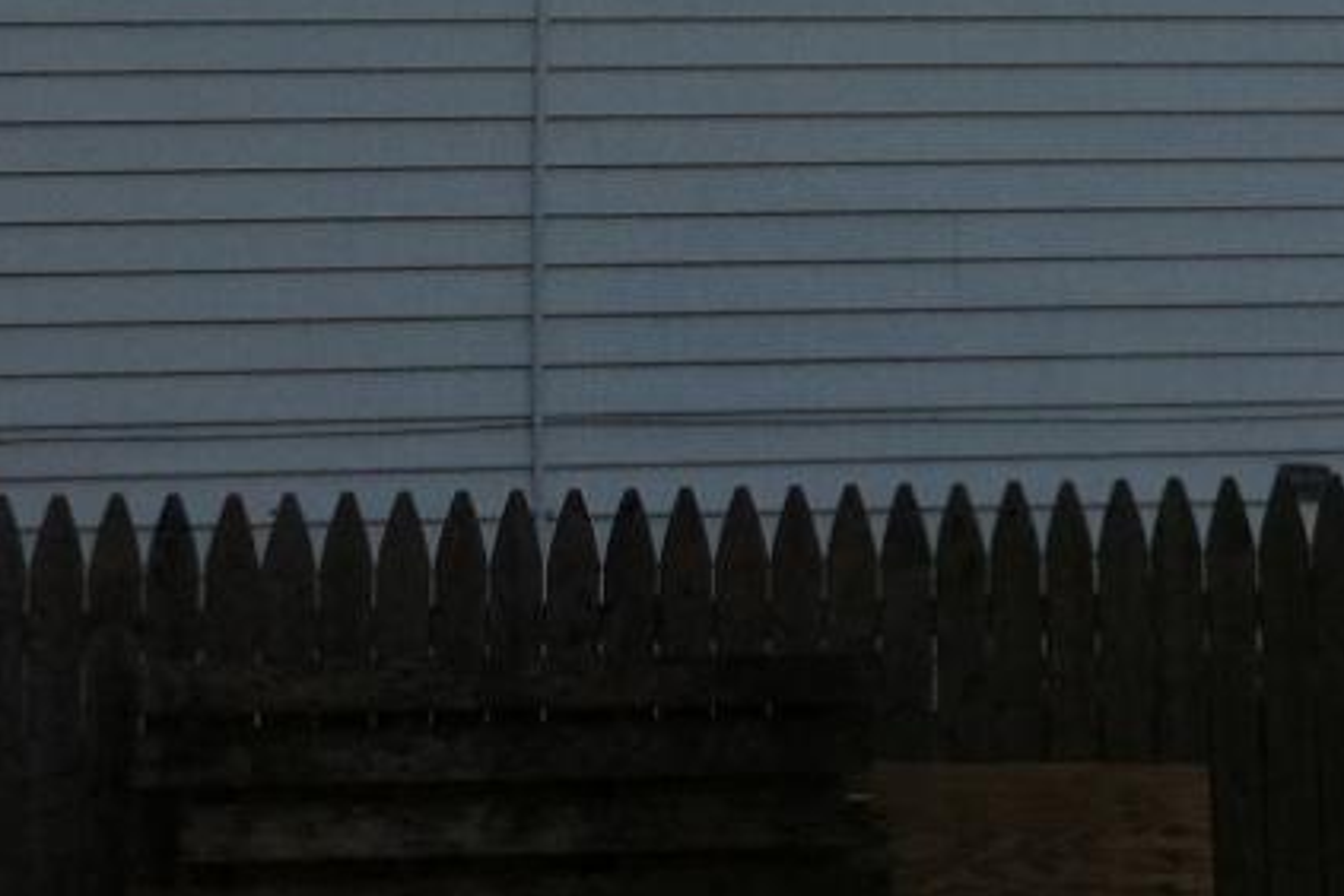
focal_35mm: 124
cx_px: 1039
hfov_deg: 16.4
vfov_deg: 10.5
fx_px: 4629
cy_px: -664
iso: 80
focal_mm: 3.85
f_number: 2.8
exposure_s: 1/214
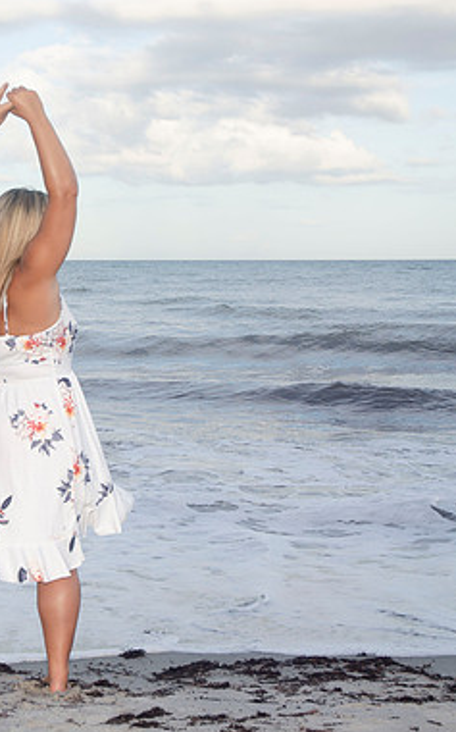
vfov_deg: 27.9
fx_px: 1474
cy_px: 366
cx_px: -50
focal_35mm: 74
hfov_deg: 17.0
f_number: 5.6
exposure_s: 1/250
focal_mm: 31
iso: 100
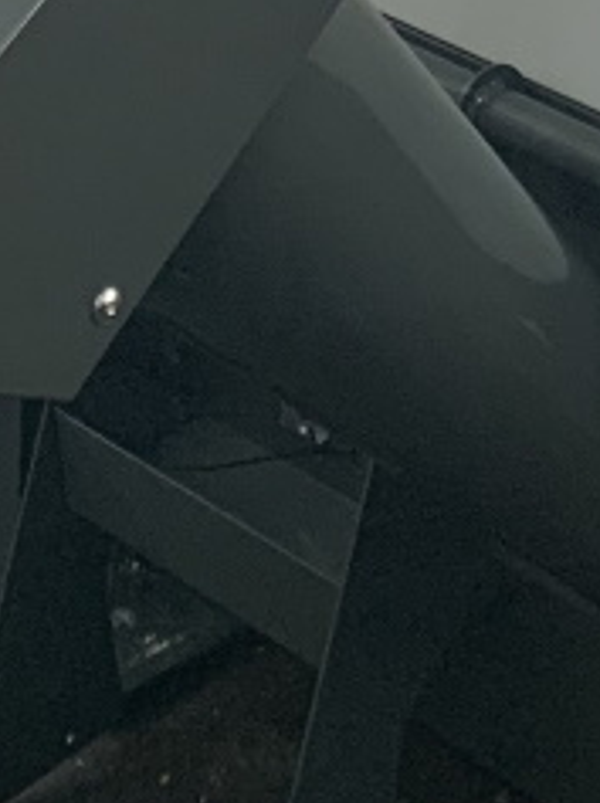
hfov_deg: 9.4
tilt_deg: -9.2
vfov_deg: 11.4
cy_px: -1008
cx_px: 1078
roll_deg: -0.5
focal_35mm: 150
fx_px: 3476
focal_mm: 4.25
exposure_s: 1/100
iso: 80
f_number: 1.8
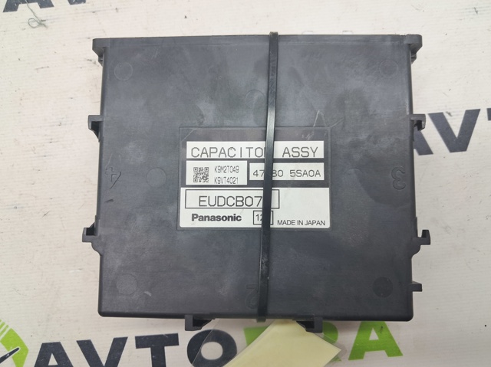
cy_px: 184
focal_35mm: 27
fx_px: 383
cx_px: 246
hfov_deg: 65.4
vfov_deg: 51.3
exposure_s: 1/50
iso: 50
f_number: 1.8
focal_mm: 4
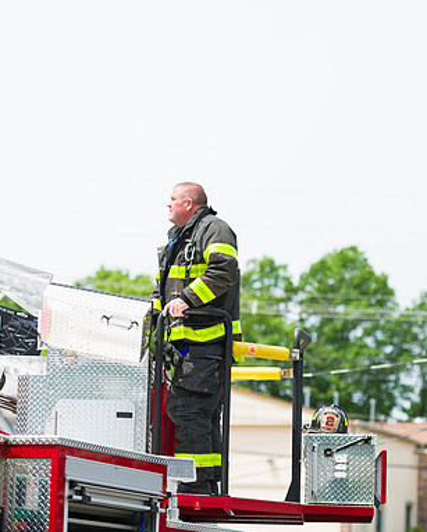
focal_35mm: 149
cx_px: 198
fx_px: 2351
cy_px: 265
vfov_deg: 12.9
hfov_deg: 10.4
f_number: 3.2
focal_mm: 105
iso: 200
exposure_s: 1/2000
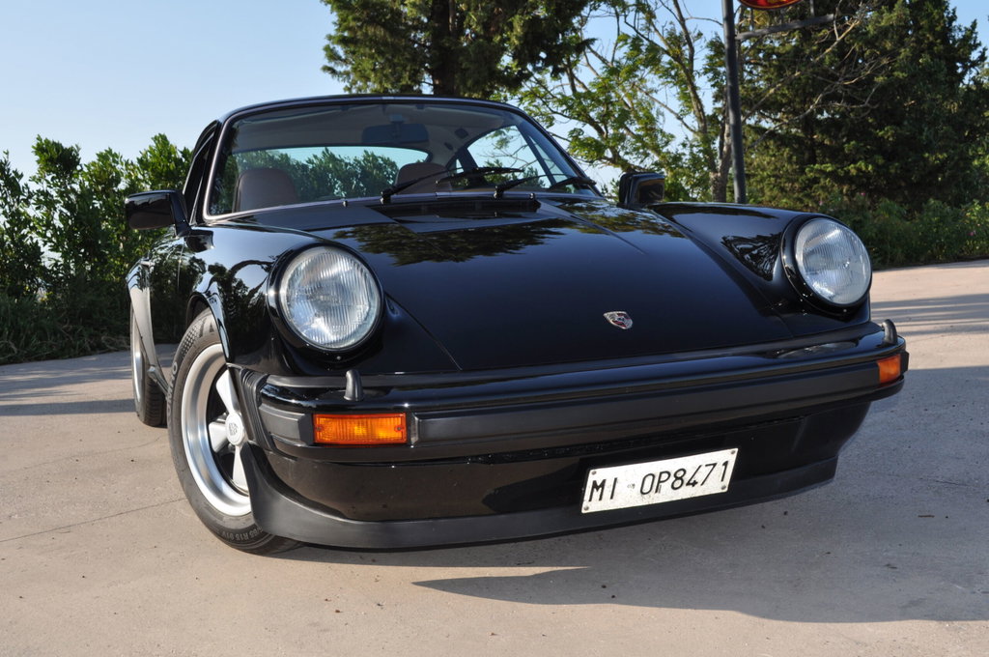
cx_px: 494
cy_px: 328
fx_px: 1152
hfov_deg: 46.5
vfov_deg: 31.8
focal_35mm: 42
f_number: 10
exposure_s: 1/200
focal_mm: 28
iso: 200
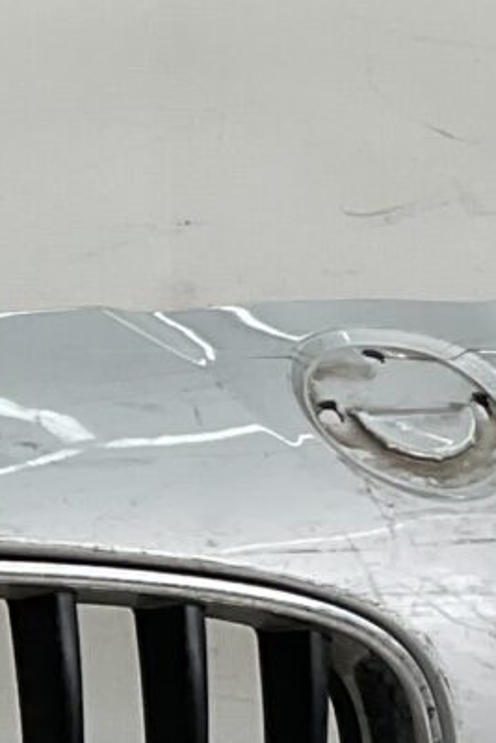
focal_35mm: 193
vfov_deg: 10.6
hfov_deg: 7.0
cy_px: 734
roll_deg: +0.1
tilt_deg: -8.4
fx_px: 3985
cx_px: -377
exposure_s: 1/199
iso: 16
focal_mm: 3
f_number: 1.8
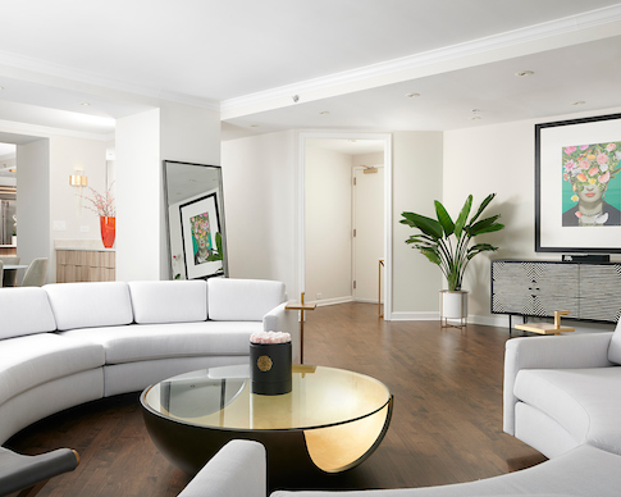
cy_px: 250
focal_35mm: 29
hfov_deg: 60.3
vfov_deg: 50.0
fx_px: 533
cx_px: 282
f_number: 9
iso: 200
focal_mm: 25
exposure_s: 1/200
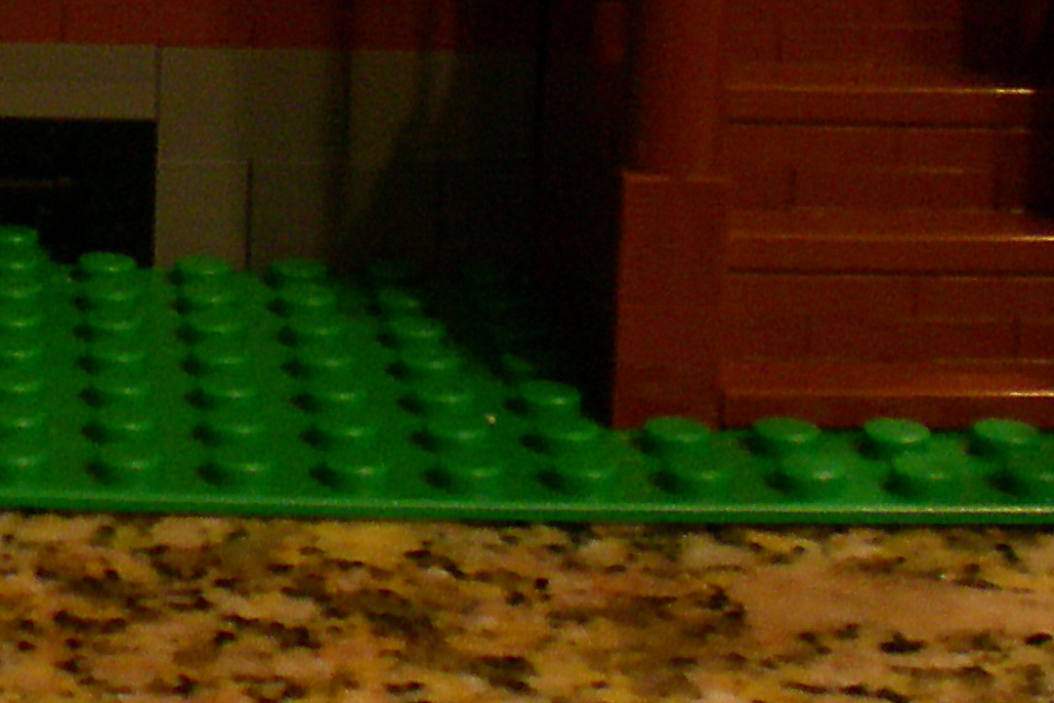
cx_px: -103
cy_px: -193
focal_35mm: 118
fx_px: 3455
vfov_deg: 11.3
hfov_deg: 16.8
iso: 200
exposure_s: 1/10.6
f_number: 3.1
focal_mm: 6.3
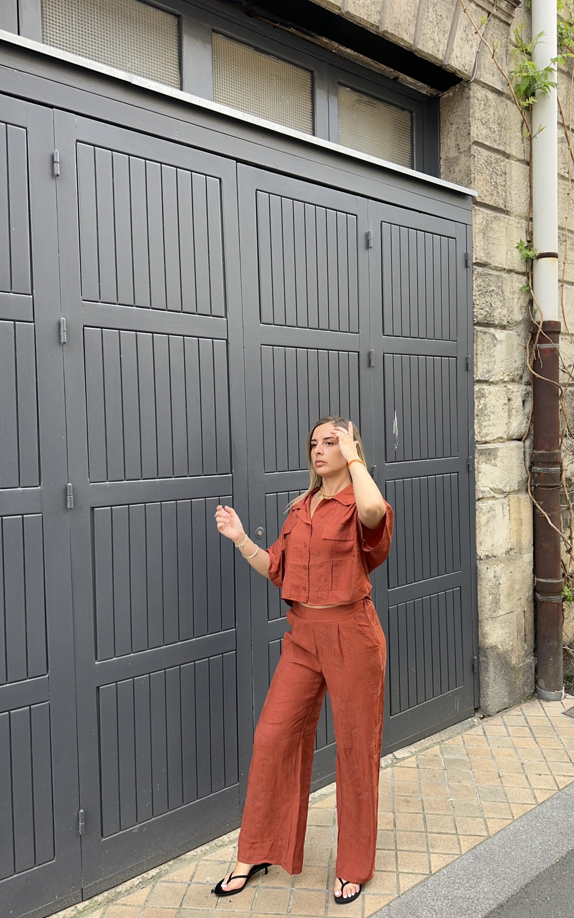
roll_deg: +0.4
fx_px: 651
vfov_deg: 70.4
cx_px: 322
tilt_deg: -1.1
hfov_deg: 47.5
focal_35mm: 26
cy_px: 461
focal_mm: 6.86
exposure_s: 1/368
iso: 80
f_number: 1.78
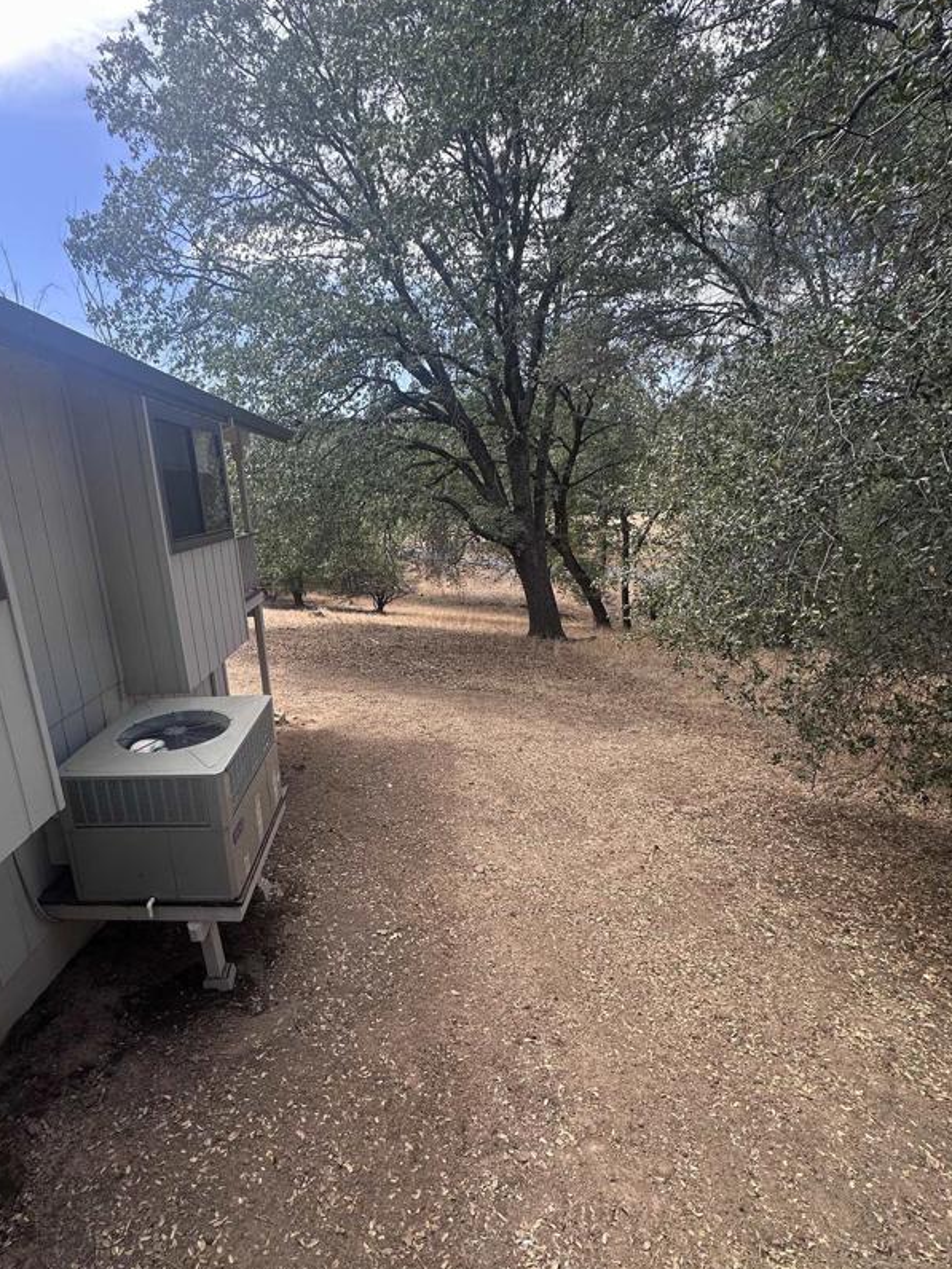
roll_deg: +5.3
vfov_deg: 87.7
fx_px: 660
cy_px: 668
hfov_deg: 70.6
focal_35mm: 18
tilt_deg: -15.8
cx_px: 367
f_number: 2.2
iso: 40
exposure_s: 1/415
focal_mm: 2.22
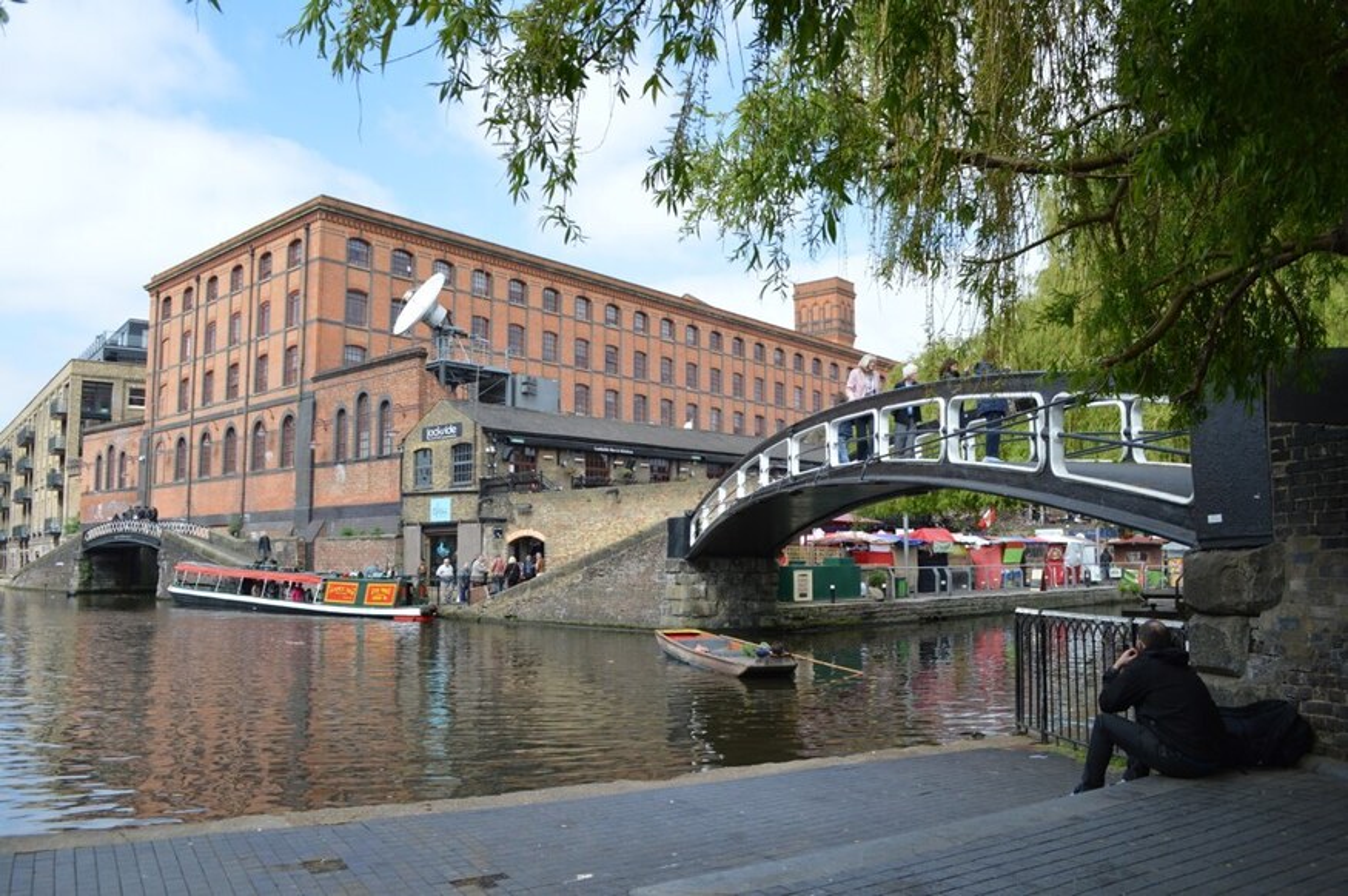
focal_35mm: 27
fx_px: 1010
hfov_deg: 67.4
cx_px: 674
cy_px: 448
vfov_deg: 47.9
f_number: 7.1
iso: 100
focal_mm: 18
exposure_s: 1/200
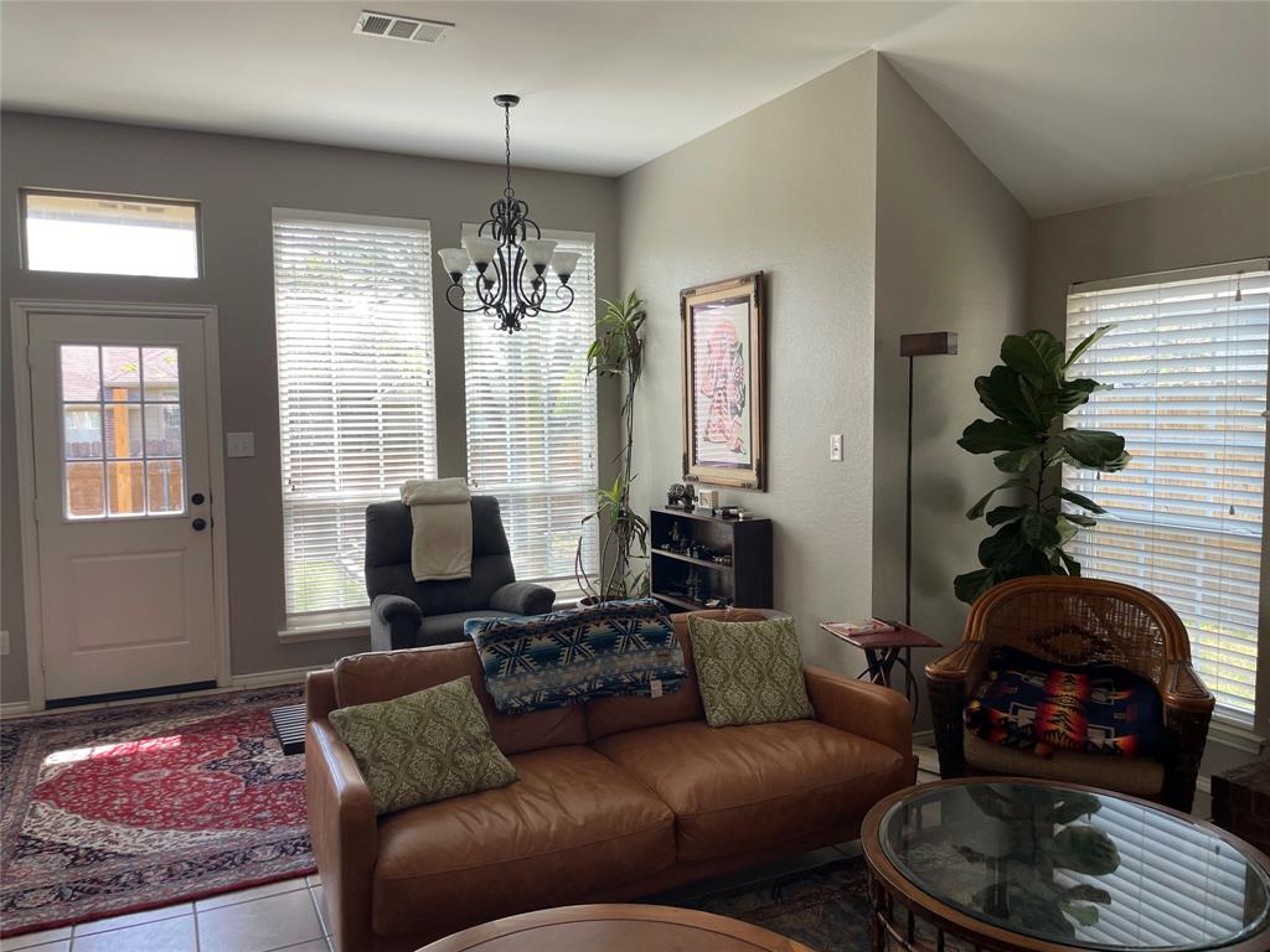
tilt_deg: -3.4
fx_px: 954
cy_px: 476
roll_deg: +0.4
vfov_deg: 53.1
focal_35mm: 26
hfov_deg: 67.3
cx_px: 635
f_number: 1.6
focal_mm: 4.2
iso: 40
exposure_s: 1/120
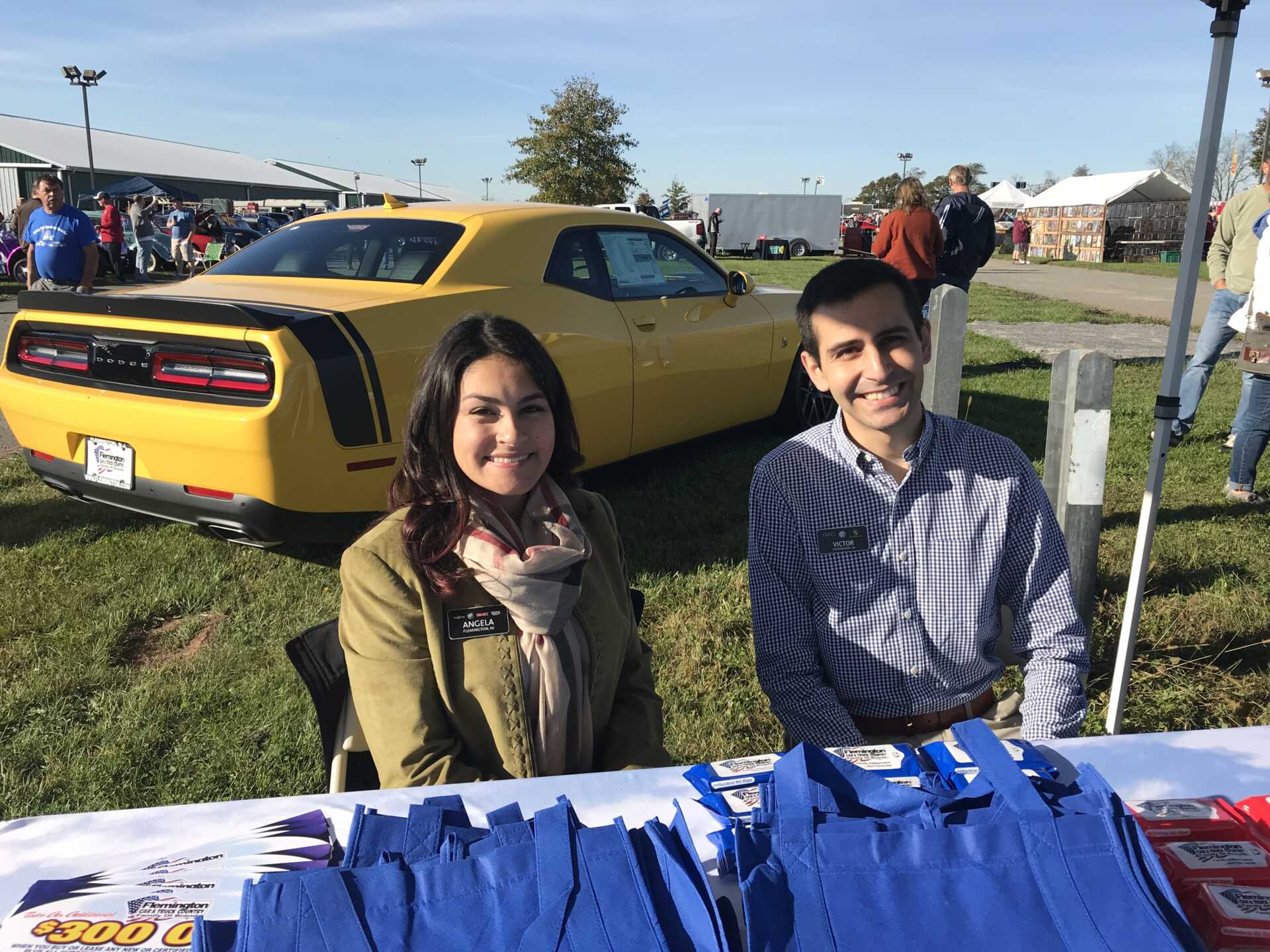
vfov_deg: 49.7
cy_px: 476
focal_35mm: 28
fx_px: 1027
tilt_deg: -13.8
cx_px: 635
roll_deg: -1.2
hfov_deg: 63.4
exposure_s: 1/1842
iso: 20
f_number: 1.8
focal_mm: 3.99
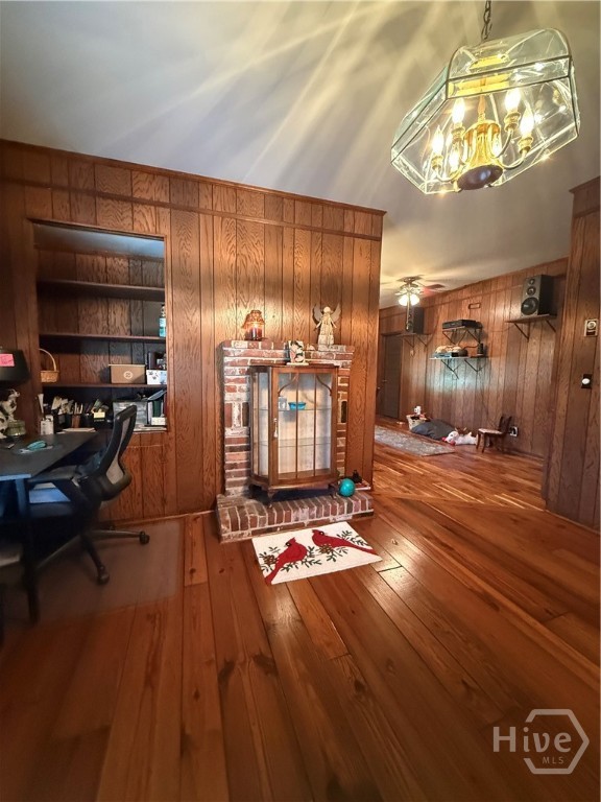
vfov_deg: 102.1
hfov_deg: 85.7
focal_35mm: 14
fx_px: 324
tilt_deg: -5.5
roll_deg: -0.5
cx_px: 300
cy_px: 401
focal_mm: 2.22
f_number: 2.2
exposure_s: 1/40
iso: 1000
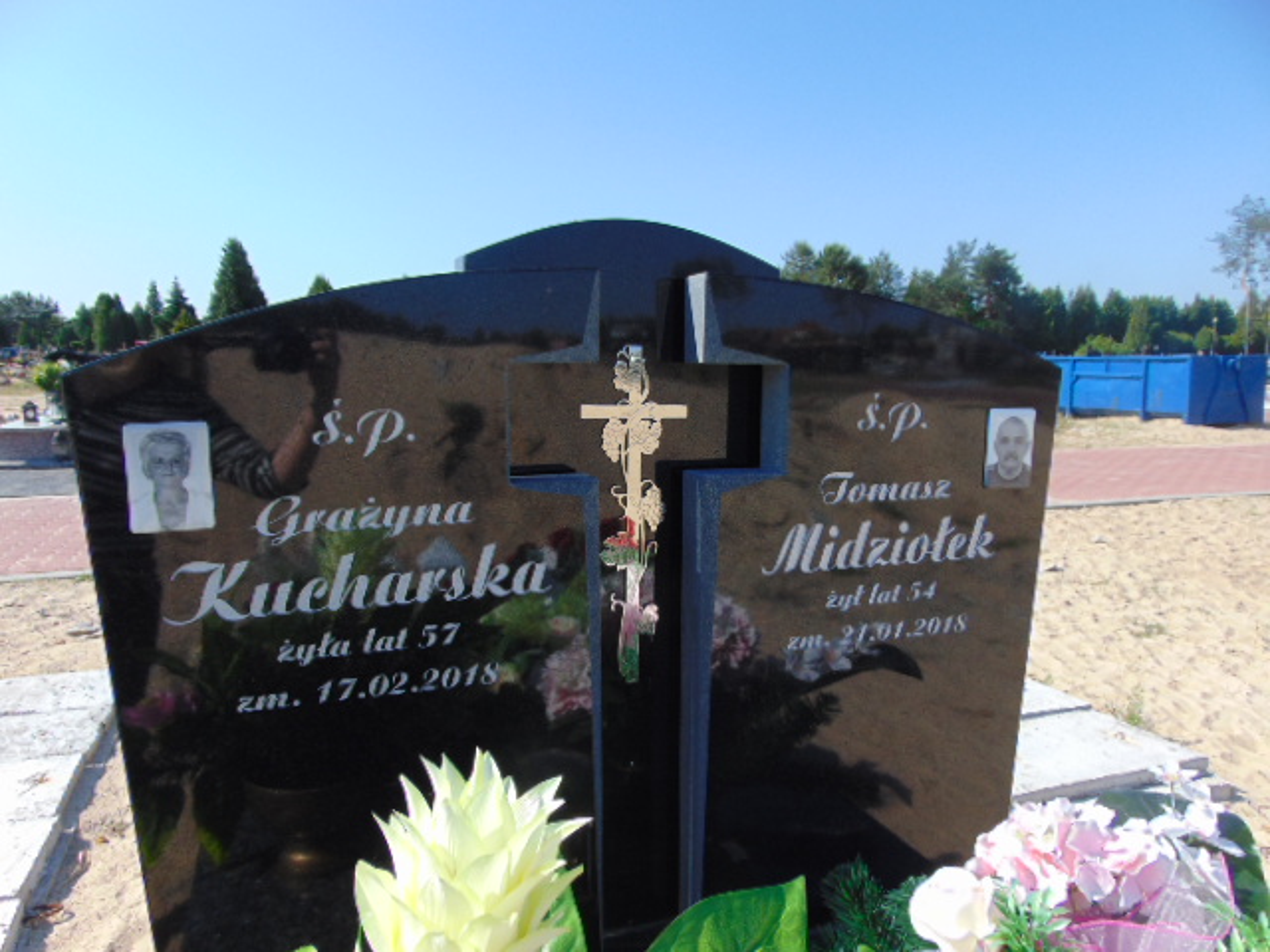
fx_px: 917
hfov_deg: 69.4
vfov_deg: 54.9
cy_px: 476
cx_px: 635
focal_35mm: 25
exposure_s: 1/200
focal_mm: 4.5
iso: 80
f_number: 7.7
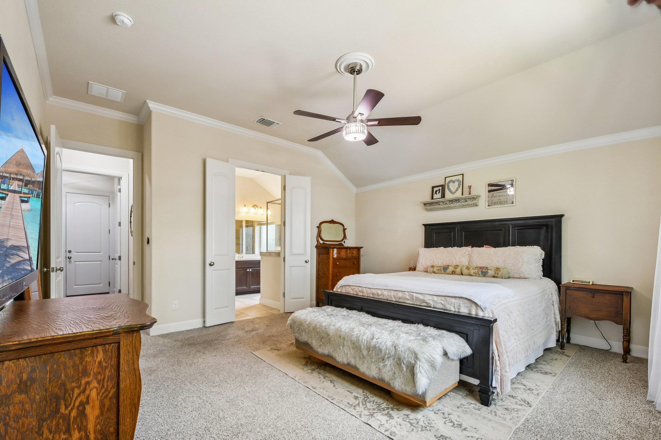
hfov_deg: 100.4
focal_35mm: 15
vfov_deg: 77.3
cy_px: 220
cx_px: 330
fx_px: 275
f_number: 8
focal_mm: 10
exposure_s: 1/15
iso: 400
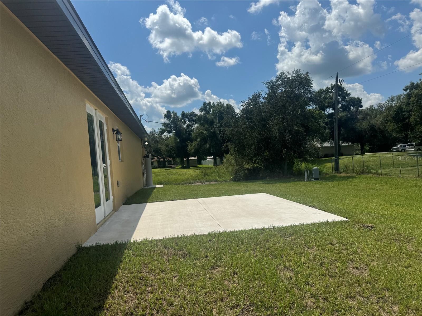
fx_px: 293
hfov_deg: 71.6
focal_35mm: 24
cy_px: 158
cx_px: 211
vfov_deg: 56.8
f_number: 1.78
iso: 80
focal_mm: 6.76
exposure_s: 1/9009
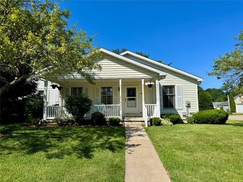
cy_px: 91
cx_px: 122
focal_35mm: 24
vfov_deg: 56.8
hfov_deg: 71.6
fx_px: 168
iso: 80
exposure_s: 1/4950
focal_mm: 6.76
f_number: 1.78
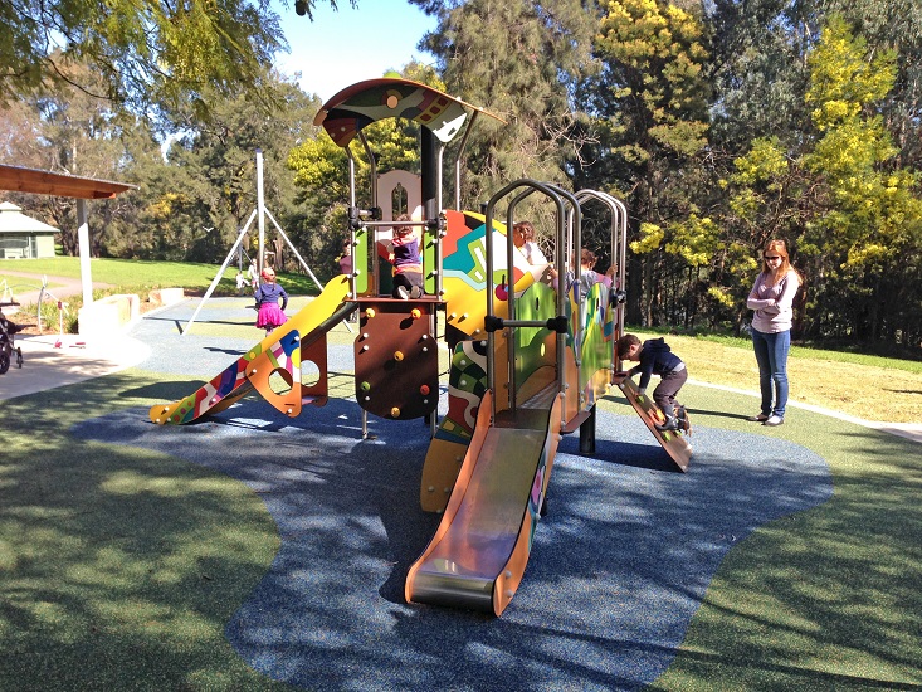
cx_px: 461
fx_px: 879
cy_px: 346
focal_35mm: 33
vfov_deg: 43.0
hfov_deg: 55.3
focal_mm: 4.12
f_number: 2.4
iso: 50
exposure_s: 1/420
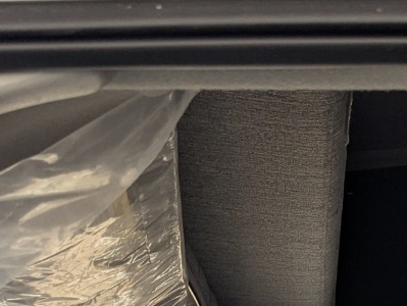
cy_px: 289
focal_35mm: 84
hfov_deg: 22.7
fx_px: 989
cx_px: 364
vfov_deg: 17.3
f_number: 1.85
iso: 34
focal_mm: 6.81
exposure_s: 1/561
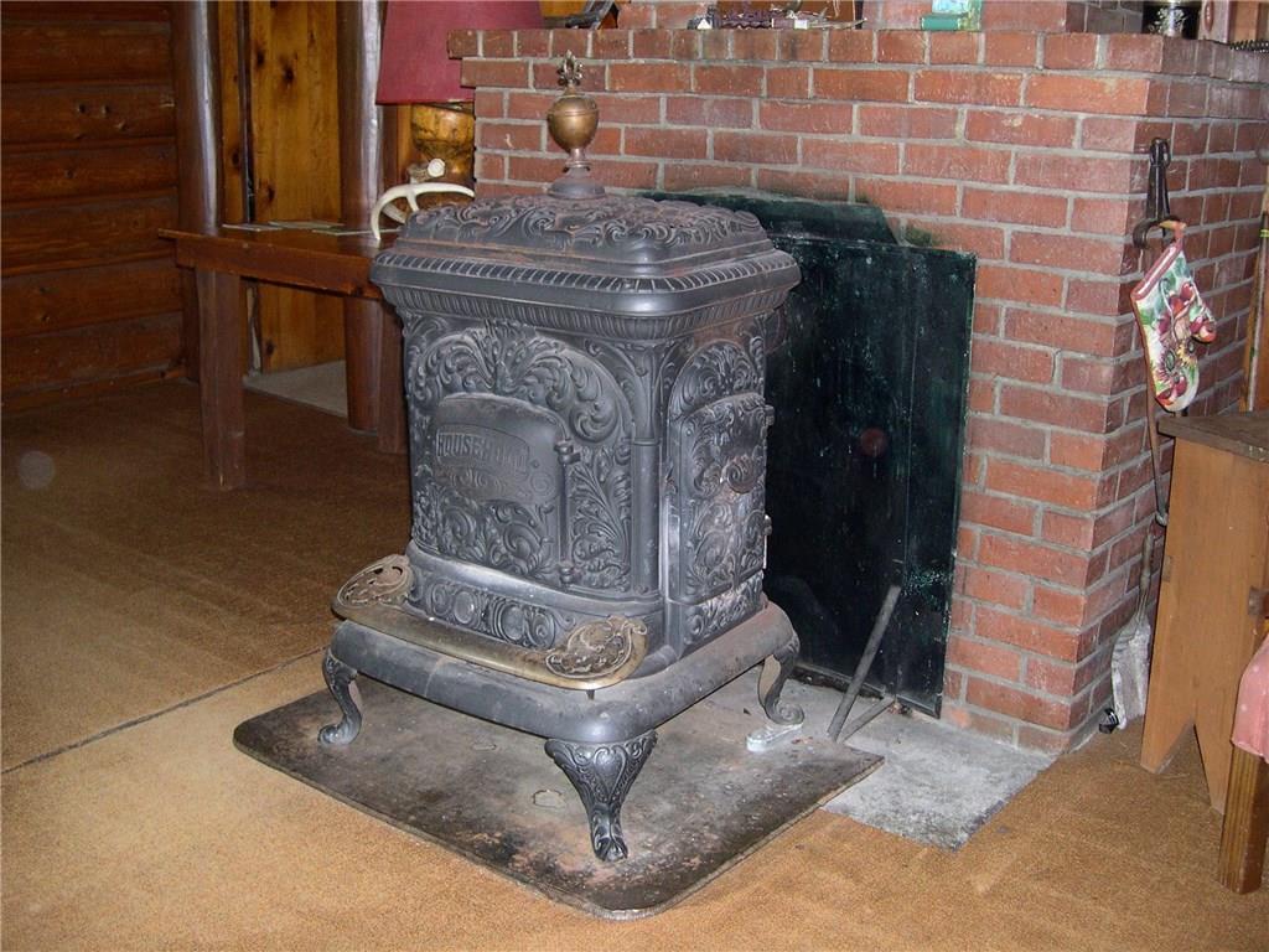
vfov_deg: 37.7
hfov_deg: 49.0
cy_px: 476
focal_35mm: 38
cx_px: 634
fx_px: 1393
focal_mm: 8
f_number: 2.8
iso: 322
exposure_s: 1/60
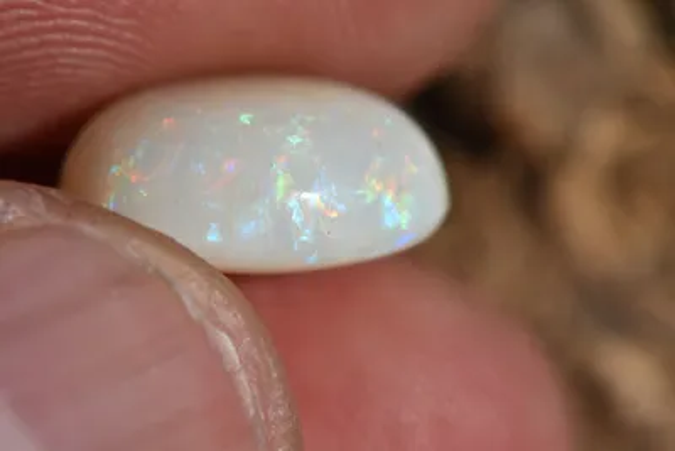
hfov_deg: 13.0
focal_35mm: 158
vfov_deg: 8.7
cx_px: 338
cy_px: 226
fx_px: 2954
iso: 200
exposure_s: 1/500
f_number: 11
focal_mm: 105
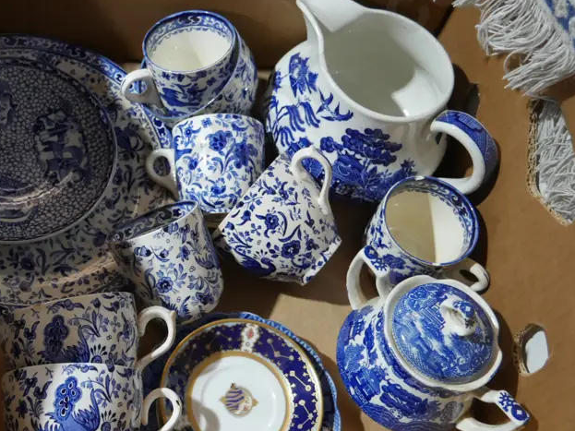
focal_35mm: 46
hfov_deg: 40.5
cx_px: 171
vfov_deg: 31.5
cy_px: 188
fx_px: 764
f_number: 3.5
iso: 1250
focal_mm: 14
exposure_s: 1/60
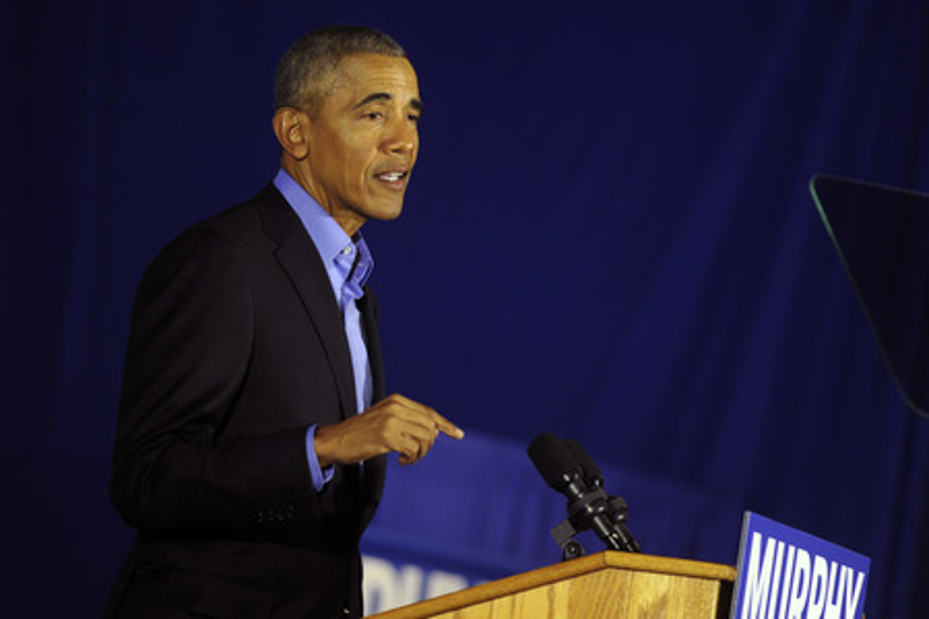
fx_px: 7741
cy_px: 310
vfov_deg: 4.6
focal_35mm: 300
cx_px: 464
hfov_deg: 6.9
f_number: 4.5
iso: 1600
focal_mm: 300
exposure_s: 1/250
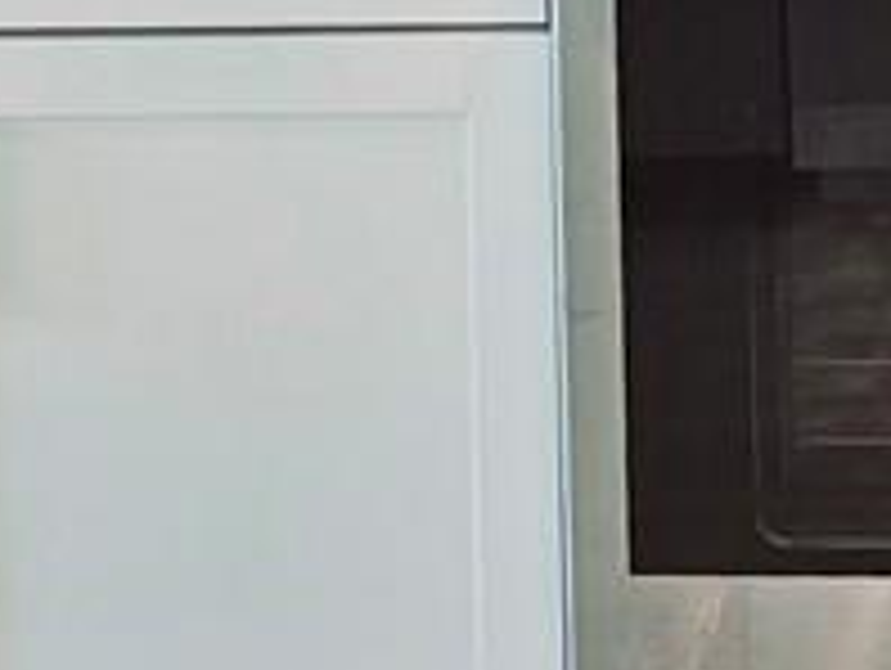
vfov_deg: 18.4
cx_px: 1258
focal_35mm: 67
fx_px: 1727
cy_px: -447
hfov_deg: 24.1
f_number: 2.2
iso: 80
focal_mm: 2.2
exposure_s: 1/120
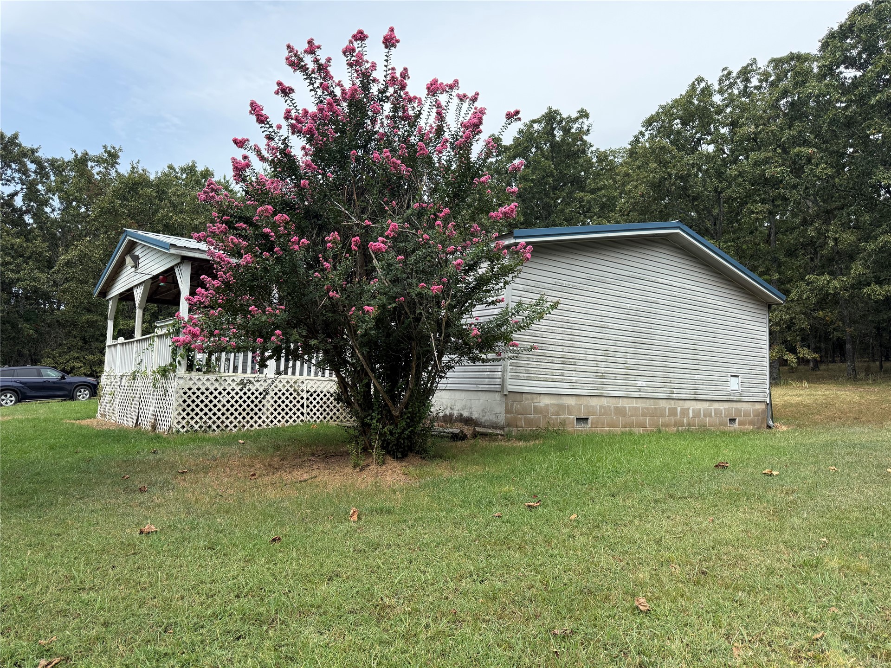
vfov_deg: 56.8
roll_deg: -2.3
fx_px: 618
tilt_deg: +5.2
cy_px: 334
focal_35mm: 24
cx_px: 446
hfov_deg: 71.6
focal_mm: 6.76
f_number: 1.78
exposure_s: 1/2370
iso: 100
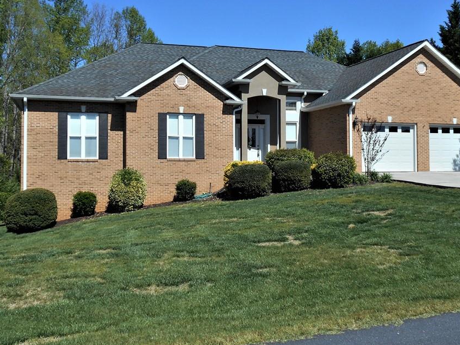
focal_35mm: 39
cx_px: 243
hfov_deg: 47.8
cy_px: 149
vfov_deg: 36.8
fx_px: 518
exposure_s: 1/1250
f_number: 3.6
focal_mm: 5.8
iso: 80
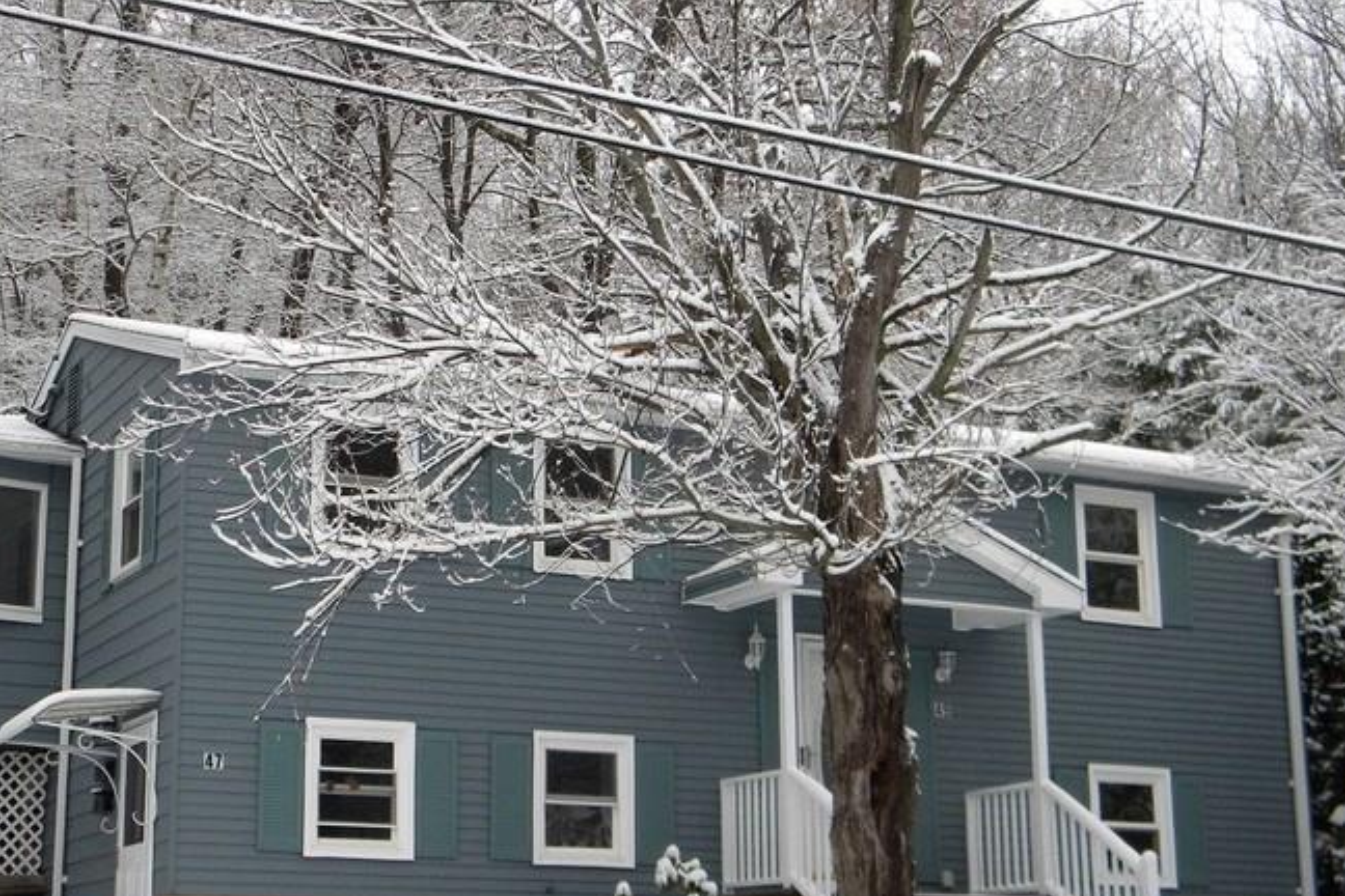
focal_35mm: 60
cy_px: 508
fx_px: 2241
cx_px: 496
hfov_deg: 33.2
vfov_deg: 22.6
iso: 306
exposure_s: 1/500
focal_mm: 7.3
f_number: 3.8
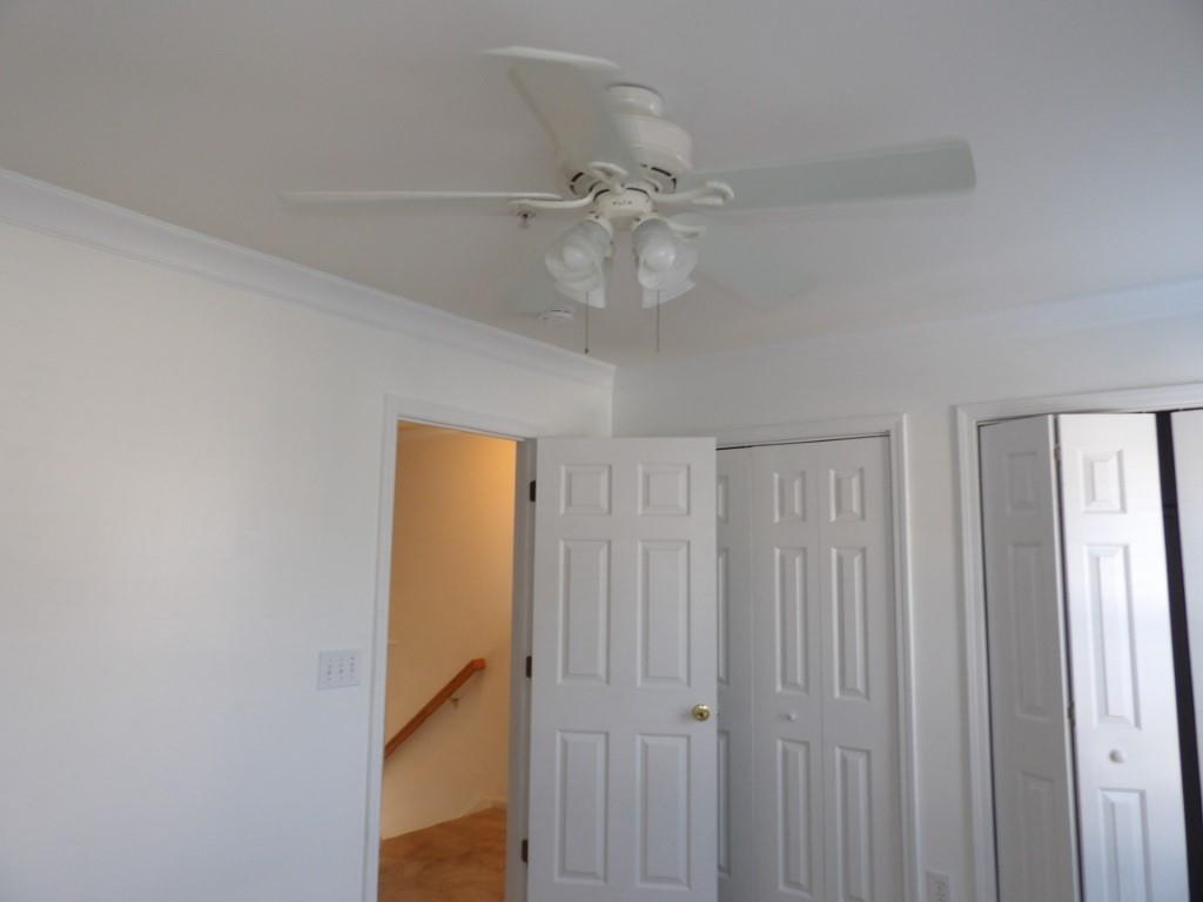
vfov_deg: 56.8
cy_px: 451
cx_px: 602
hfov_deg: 71.6
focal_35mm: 24
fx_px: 834
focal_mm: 4.3
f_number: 3.2
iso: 200
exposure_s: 1/33
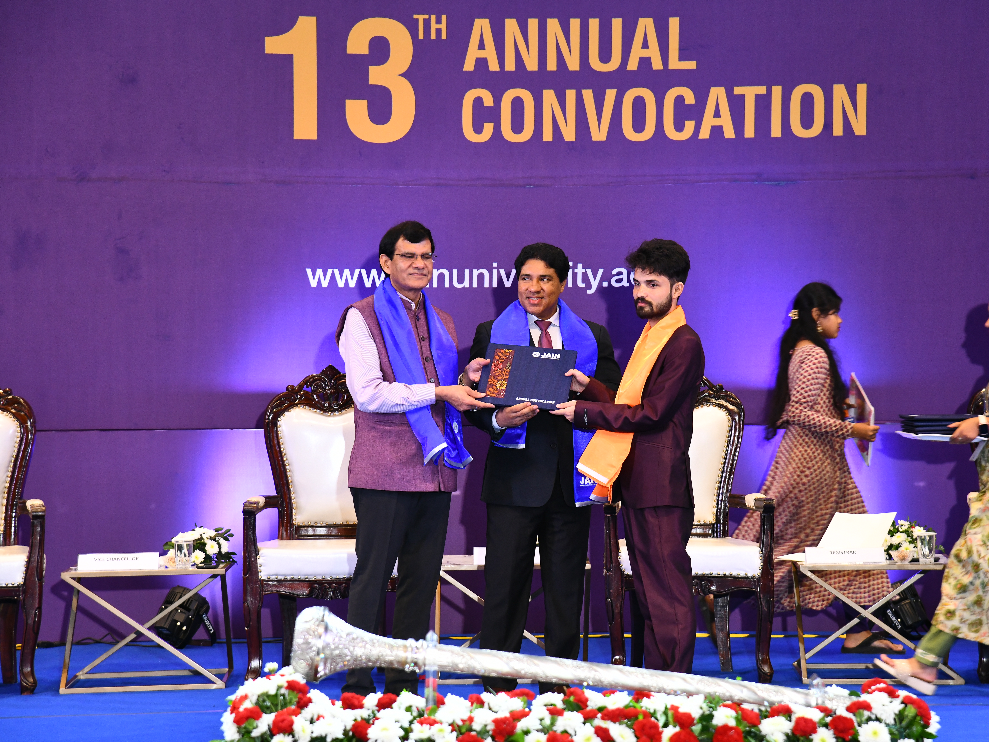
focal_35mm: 130
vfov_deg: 11.4
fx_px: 3714
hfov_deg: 15.2
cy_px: 371
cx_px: 542
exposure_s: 1/125
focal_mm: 120
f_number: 6.3
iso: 1600
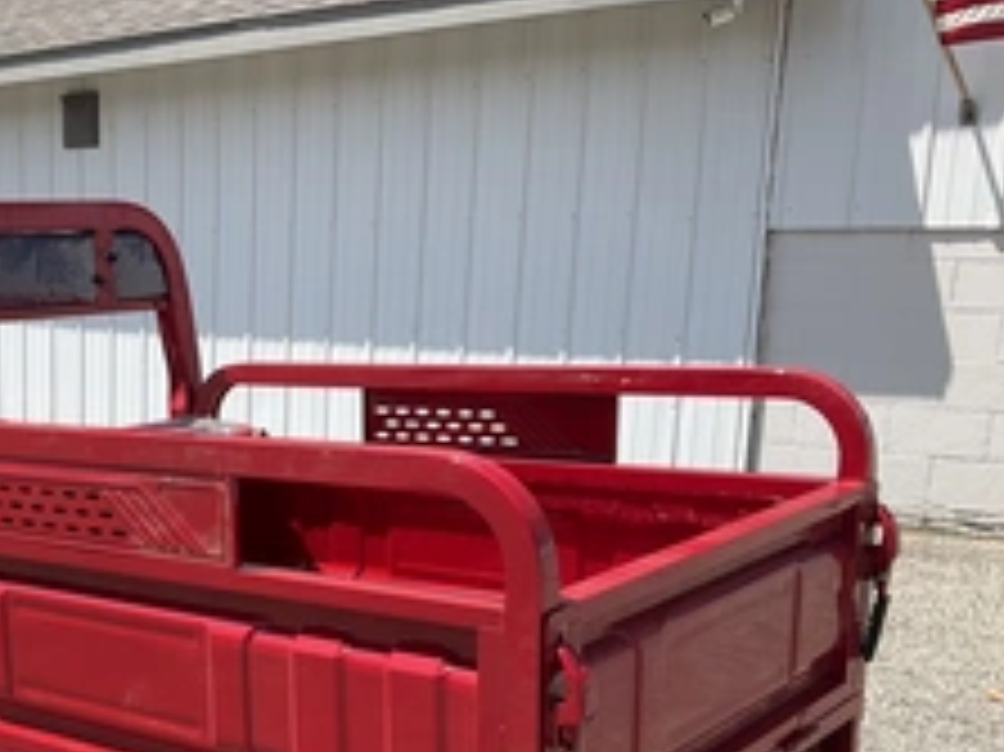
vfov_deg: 27.3
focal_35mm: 52
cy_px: 626
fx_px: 1507
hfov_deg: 35.4
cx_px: 176
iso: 25
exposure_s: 1/1675
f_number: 1.8
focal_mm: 3
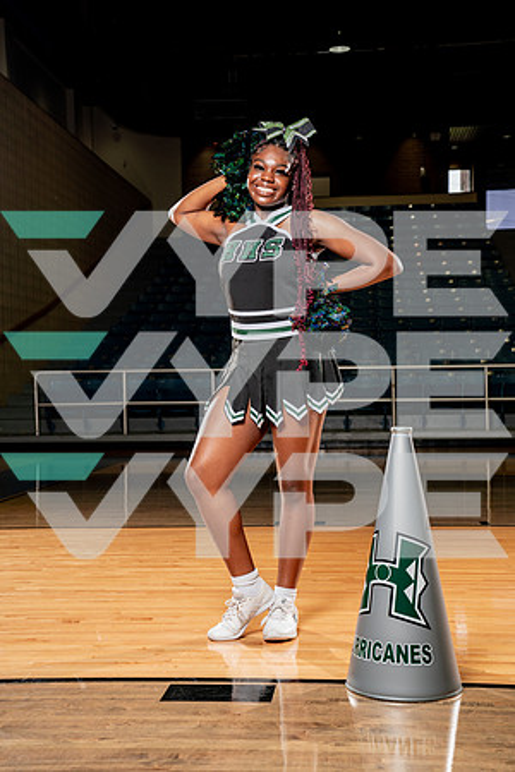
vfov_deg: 36.2
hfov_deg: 24.6
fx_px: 1180
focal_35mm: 55
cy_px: 386
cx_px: 258
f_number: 5.6
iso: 200
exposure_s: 1/250
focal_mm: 55
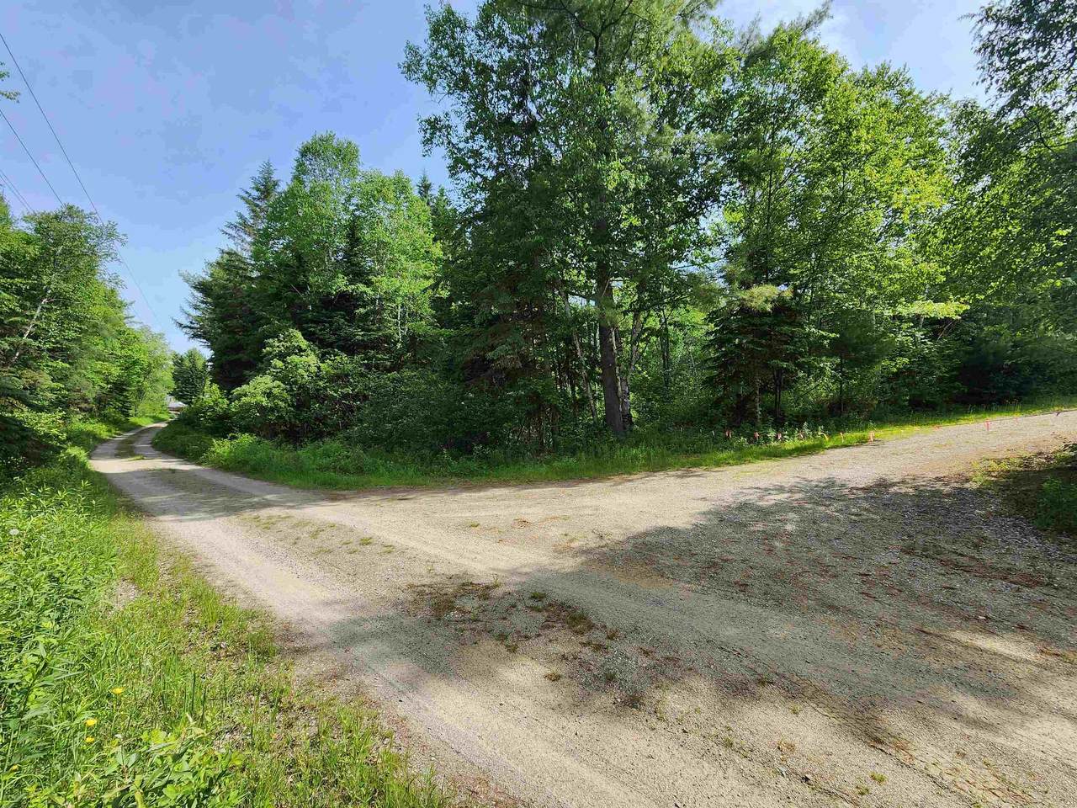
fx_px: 404
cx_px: 538
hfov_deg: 106.2
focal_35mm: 13
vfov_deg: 89.9
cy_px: 404
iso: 50
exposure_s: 1/952
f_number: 2.2
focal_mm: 2.2
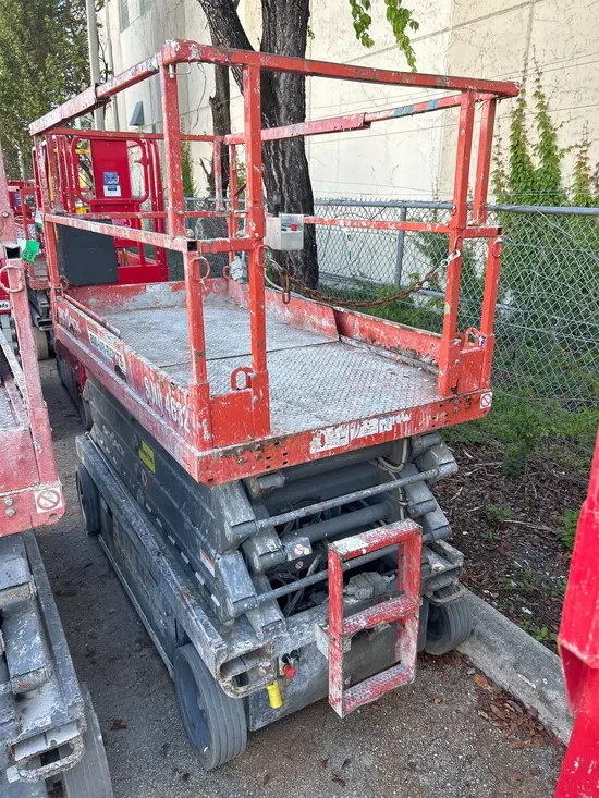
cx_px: 300
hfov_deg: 53.1
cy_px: 399
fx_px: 600
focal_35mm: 26
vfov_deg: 67.3
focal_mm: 5.7
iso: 50
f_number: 1.5
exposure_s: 1/371
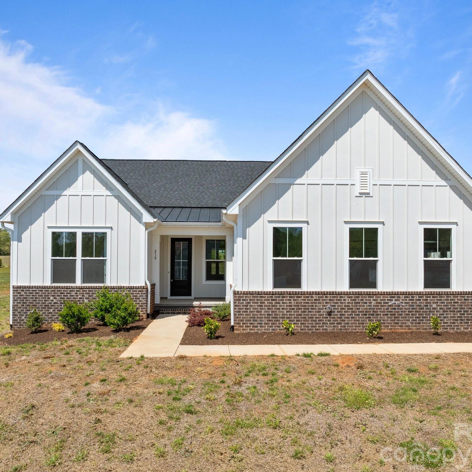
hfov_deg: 55.6
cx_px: 236
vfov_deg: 55.6
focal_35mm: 29
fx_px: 447
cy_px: 240
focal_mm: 12.29
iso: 100
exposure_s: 1/2000
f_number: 2.8
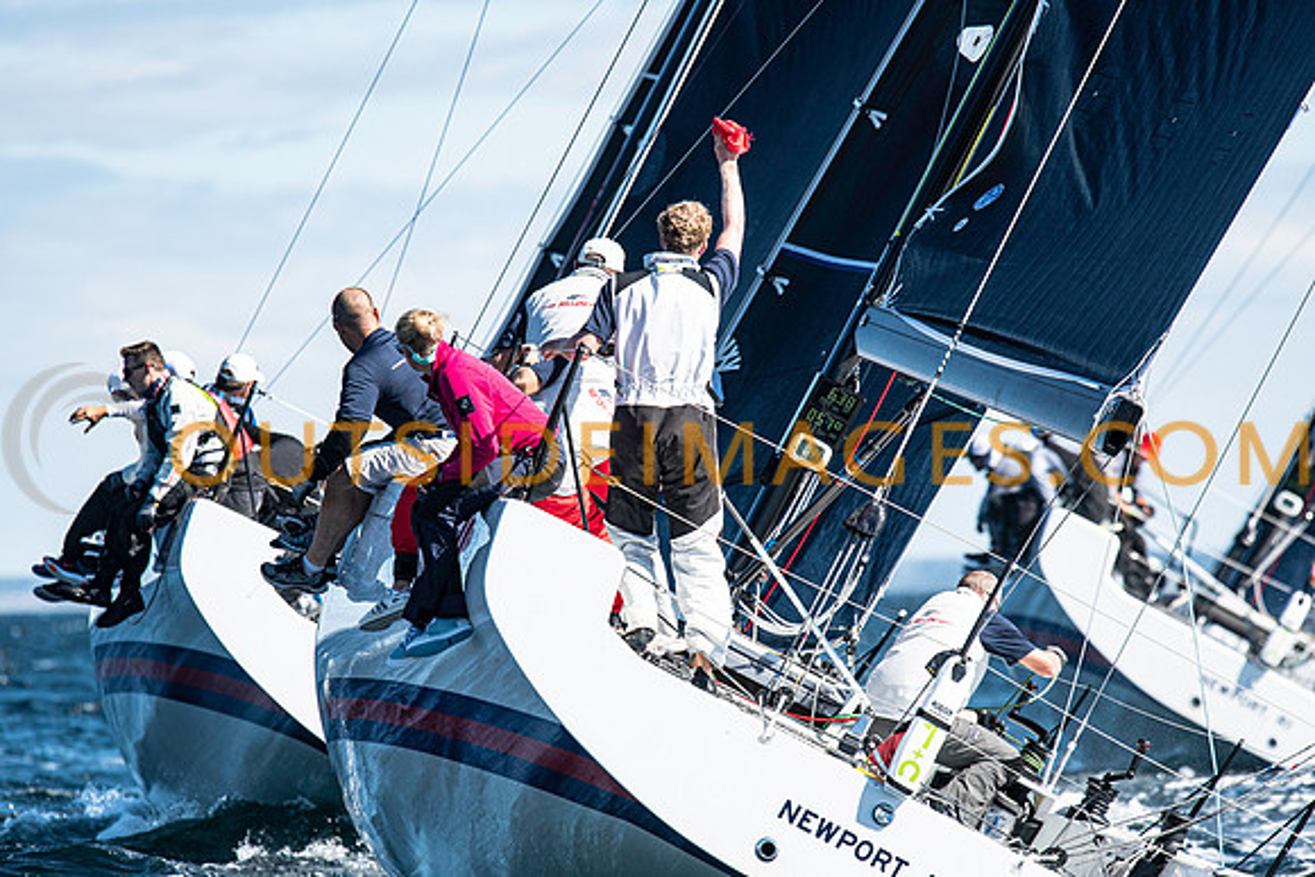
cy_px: 438
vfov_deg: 3.1
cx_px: 658
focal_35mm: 450
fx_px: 16441
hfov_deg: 4.6
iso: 320
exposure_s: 1/1600
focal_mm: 300
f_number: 5
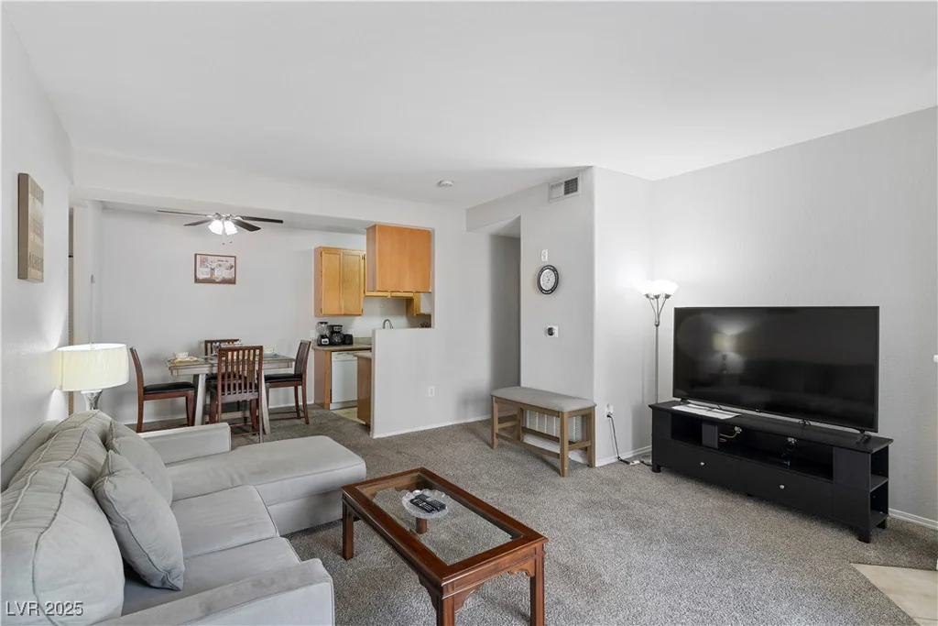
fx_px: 443
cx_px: 469
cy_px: 313
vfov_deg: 70.5
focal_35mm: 17
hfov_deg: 93.3
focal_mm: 17
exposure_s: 1/6
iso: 500
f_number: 8
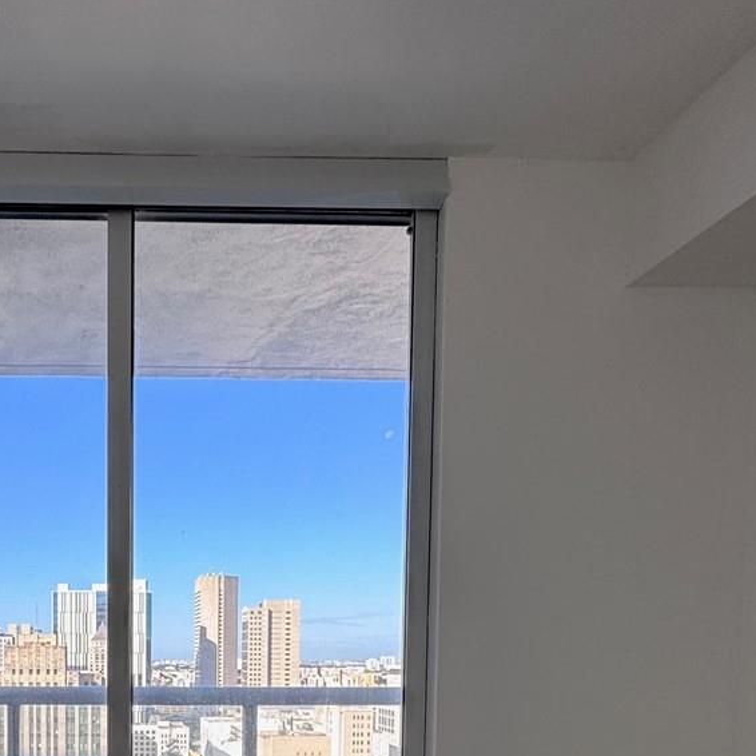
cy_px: 712
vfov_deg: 42.4
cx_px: 123
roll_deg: +0.0
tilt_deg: -3.5
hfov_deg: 44.3
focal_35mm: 35
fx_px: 865
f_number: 2.2
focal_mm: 2.22
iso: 50
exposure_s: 1/99
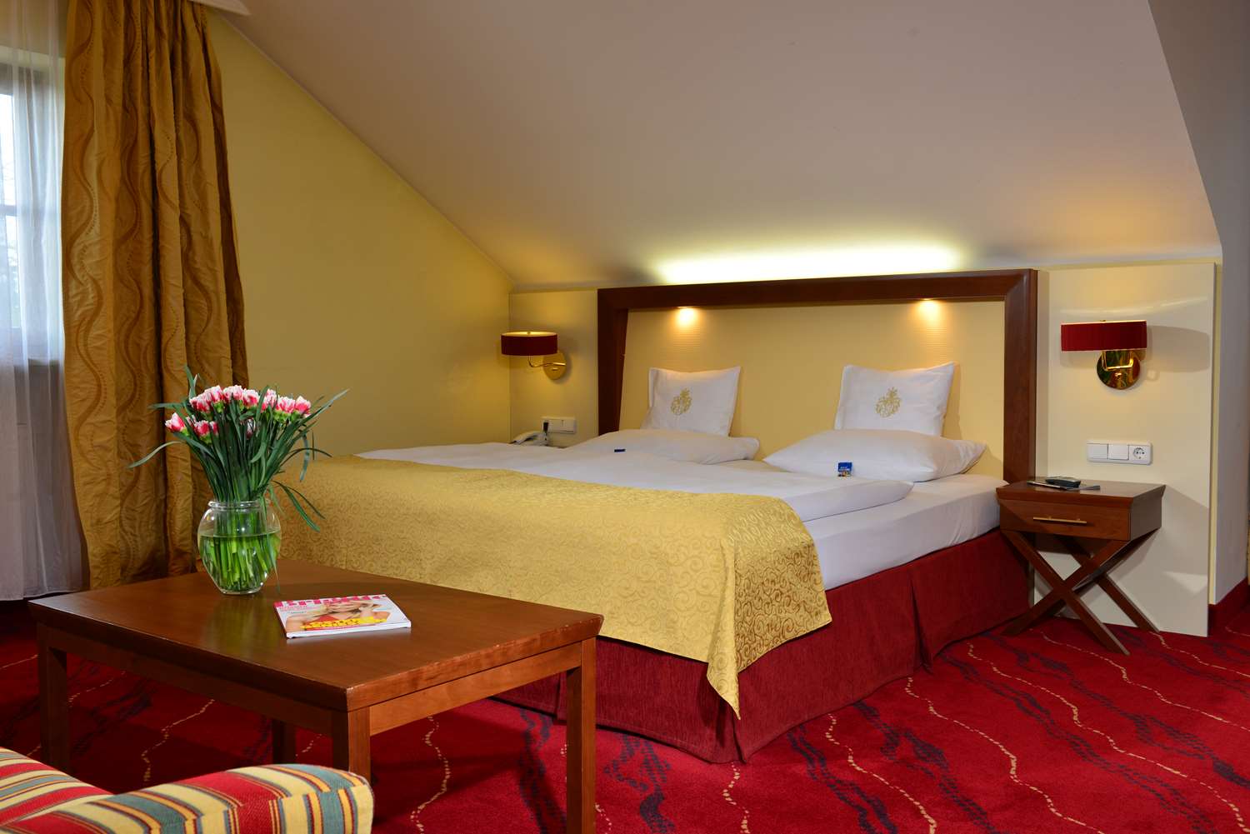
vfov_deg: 38.9
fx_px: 1181
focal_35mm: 34
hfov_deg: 55.8
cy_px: 417
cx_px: 625
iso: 250
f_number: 9
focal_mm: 34
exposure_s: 1/20
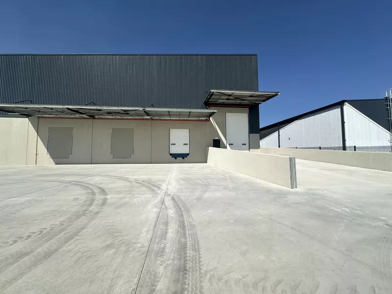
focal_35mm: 14
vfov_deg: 85.7
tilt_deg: +5.0
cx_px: 196
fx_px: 159
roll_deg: -2.1
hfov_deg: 102.1
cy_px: 147
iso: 50
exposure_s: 1/4000
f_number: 2.2
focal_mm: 2.22
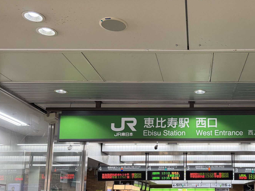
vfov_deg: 31.1
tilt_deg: +10.1
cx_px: 200
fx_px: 339
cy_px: 138
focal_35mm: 46
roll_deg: -0.5
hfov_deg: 39.8
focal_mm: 6.76
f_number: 1.78
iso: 250
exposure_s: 1/100
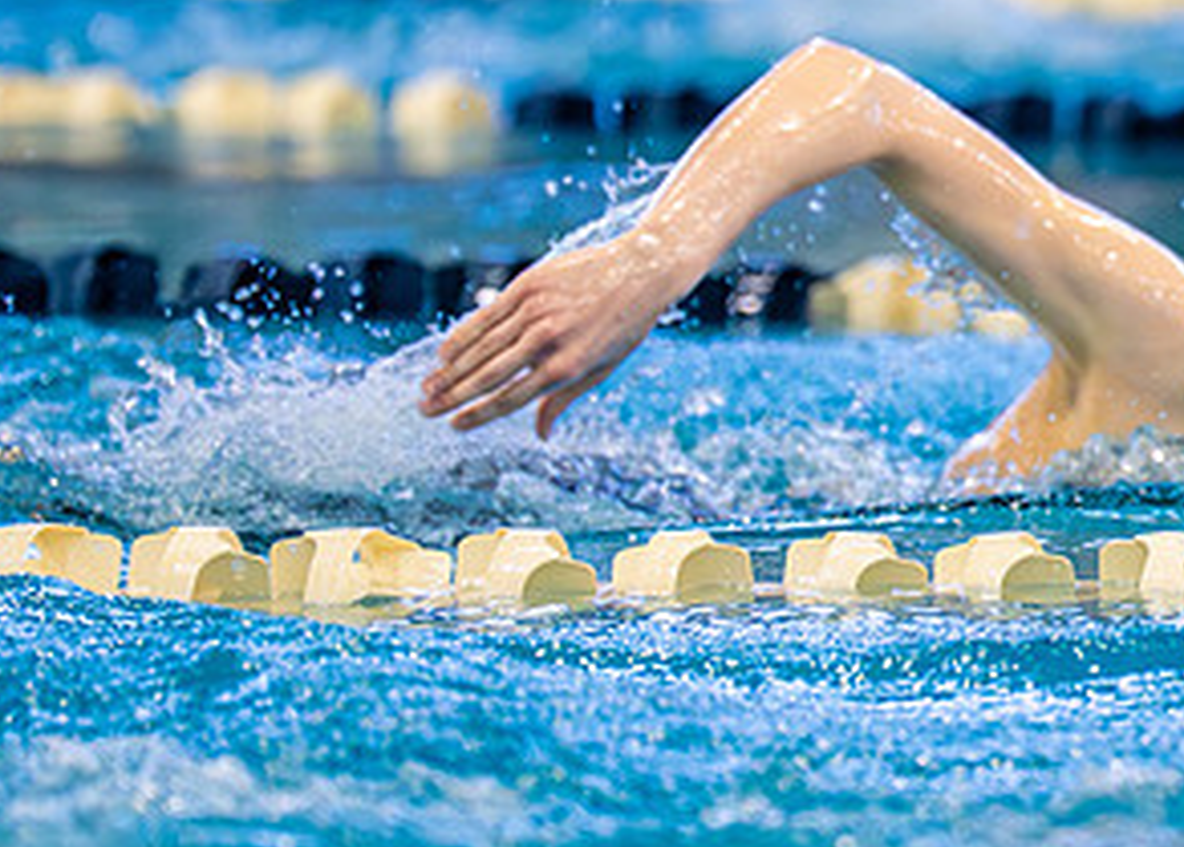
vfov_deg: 2.2
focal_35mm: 657
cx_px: 1403
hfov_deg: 3.1
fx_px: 22108
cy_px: 401
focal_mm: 200
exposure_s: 1/1000
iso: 2500
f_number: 2.8
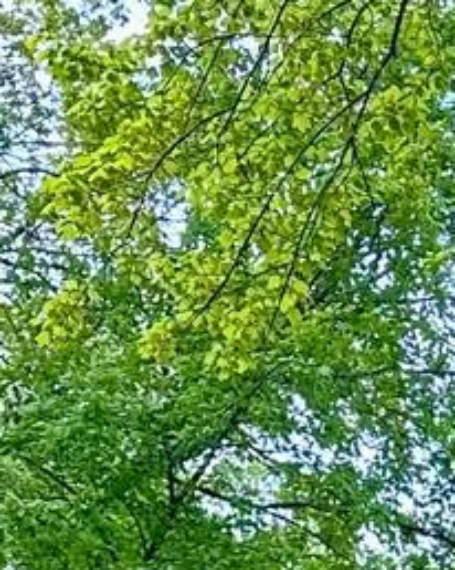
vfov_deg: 8.8
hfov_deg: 7.9
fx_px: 3135
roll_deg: +0.0
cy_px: 1622
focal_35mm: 186
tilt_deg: -1.7
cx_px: 952
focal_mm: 6.86
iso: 80
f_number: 1.78
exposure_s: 1/300
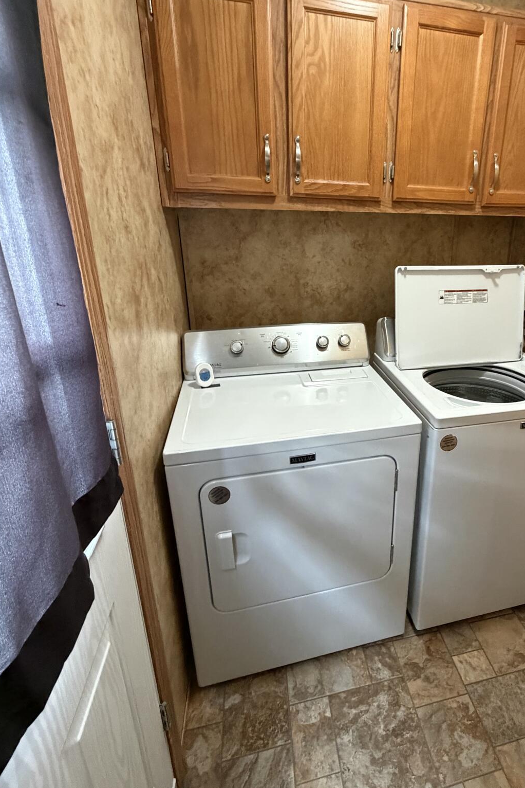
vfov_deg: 86.7
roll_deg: -0.9
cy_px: 363
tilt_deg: -18.2
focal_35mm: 19
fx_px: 416
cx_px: 354
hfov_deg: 62.8
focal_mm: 2.22
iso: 640
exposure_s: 1/60
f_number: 2.2
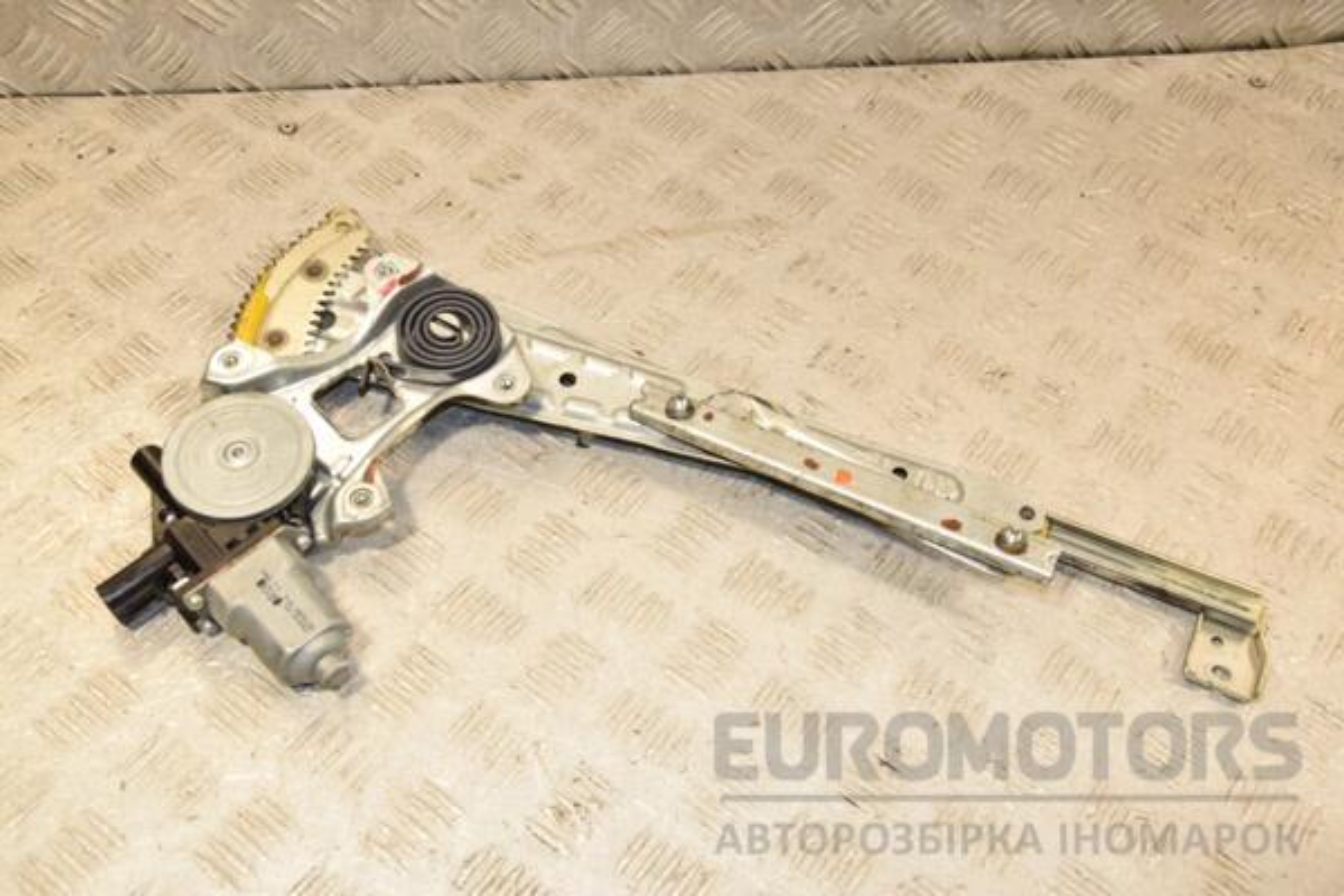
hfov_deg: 49.6
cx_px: 672
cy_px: 448
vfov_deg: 34.2
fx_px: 1456
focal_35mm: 39
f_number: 8
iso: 800
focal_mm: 26
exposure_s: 1/200
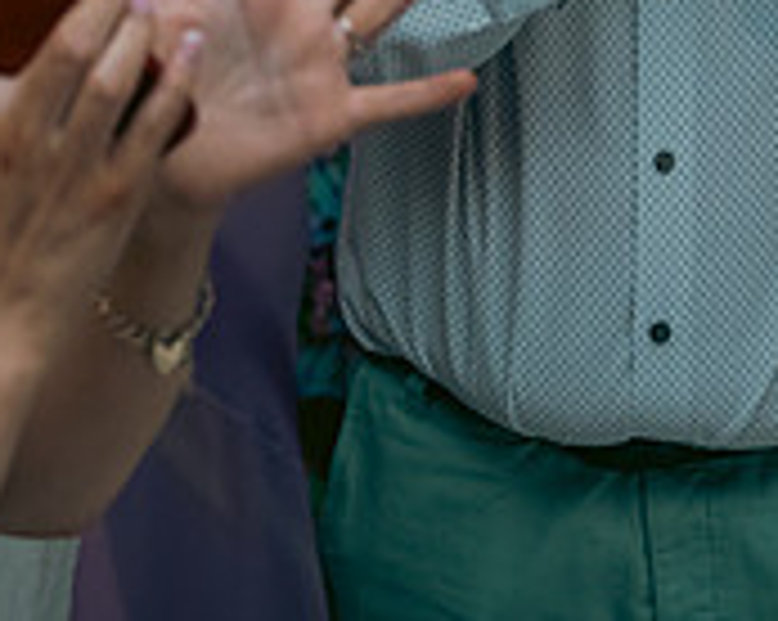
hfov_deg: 15.3
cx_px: 270
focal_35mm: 126
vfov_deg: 11.8
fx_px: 2898
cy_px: -232
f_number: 3.5
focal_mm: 40
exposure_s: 1/160
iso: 640
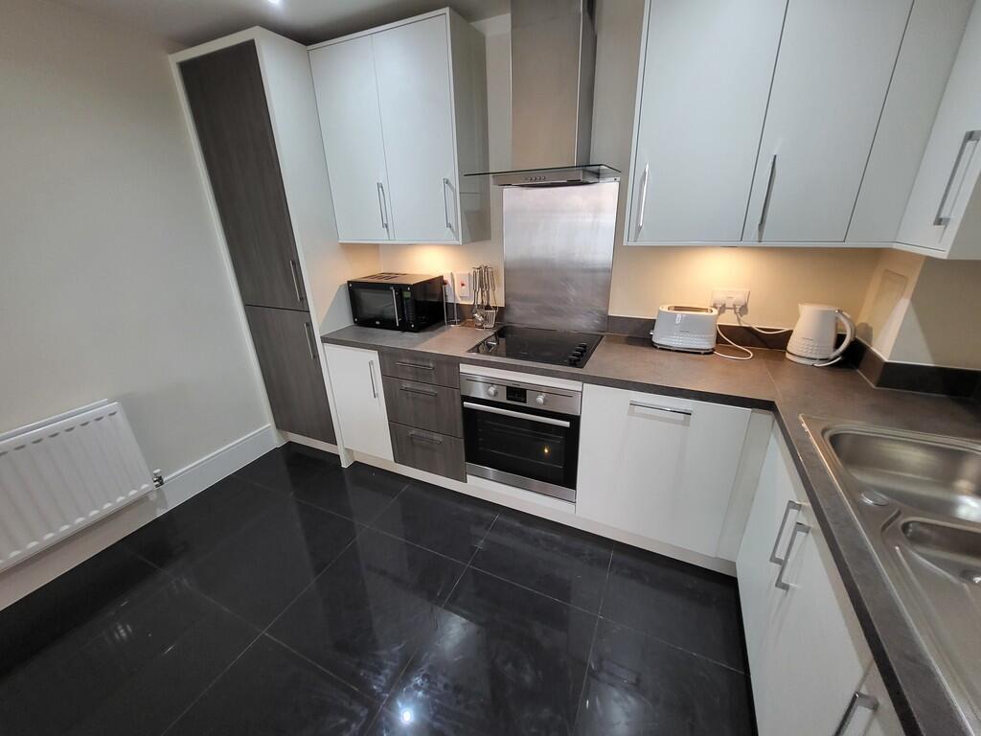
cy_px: 368
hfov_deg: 106.2
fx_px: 368
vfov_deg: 89.9
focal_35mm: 13
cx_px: 490
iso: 200
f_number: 2.2
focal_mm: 1.74
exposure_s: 1/50
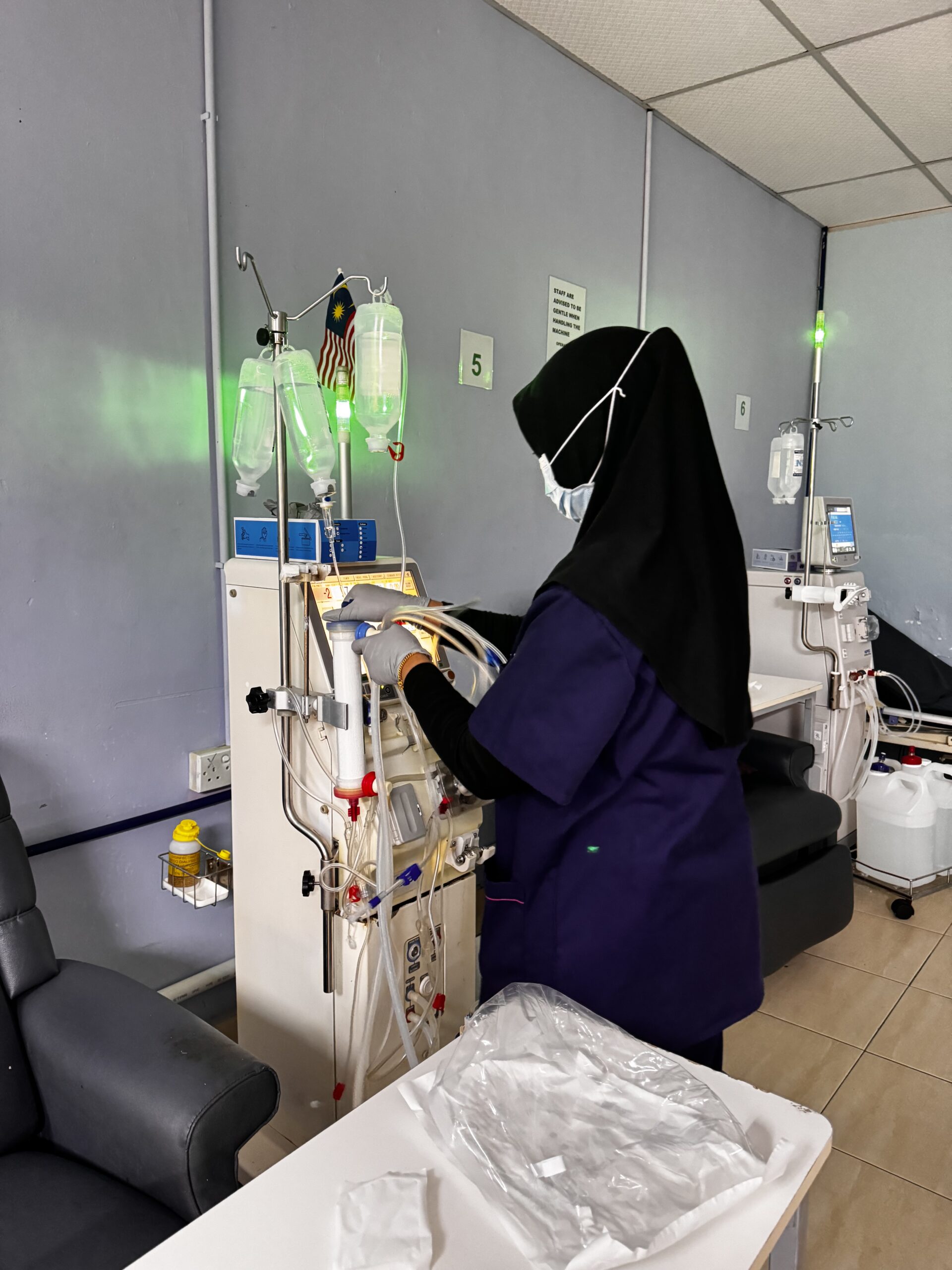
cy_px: 635
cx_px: 476
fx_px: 880
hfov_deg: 56.8
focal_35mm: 24
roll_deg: -0.7
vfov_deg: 71.6
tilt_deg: -8.0
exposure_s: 1/30
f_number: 1.78
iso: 1250
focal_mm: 6.76
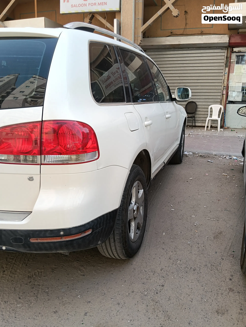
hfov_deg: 51.4
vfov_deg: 65.3
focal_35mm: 27
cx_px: 123
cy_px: 164
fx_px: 256
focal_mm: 3.98
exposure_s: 1/177
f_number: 1.8
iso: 50
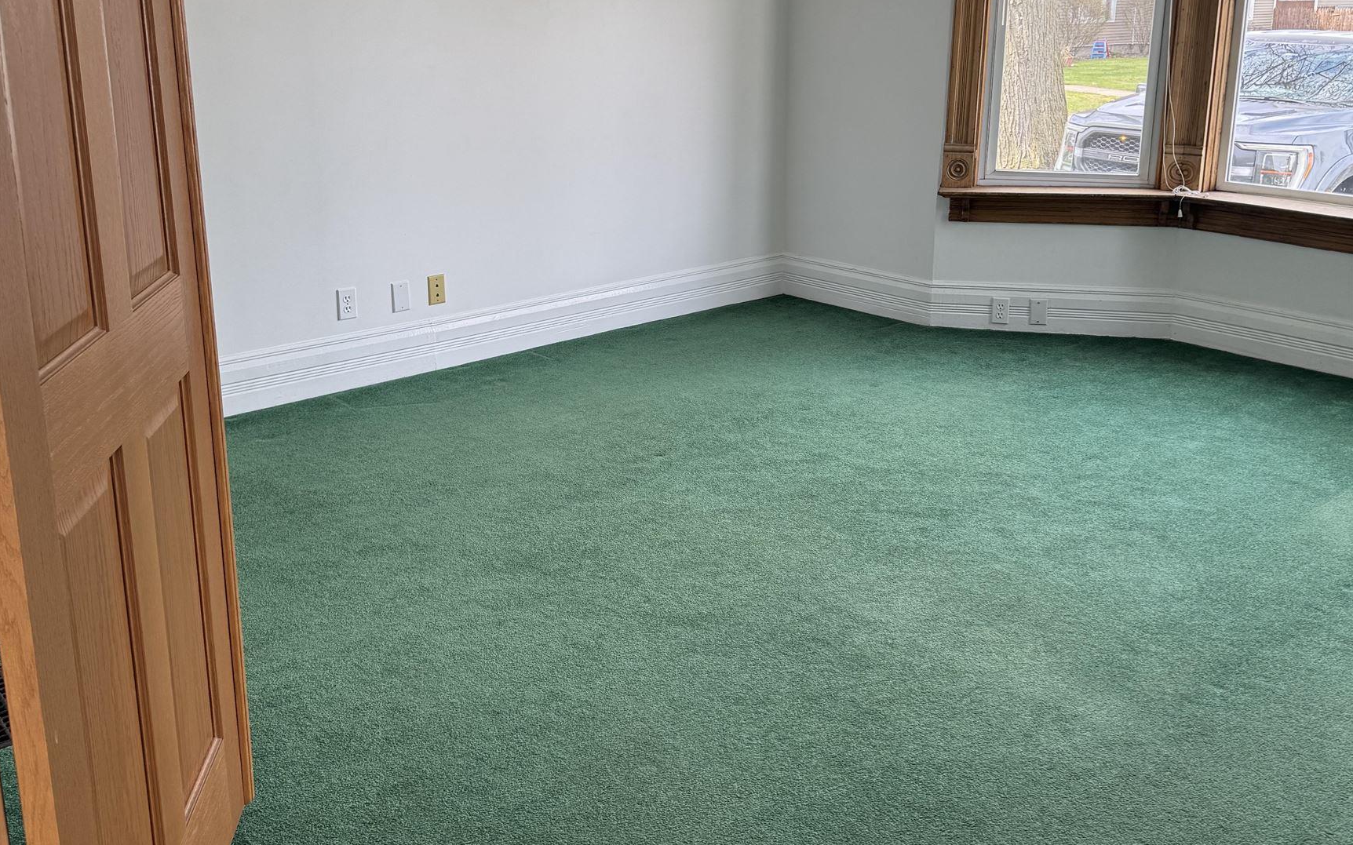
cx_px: 676
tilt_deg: -13.2
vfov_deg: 37.0
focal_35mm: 34
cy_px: 307
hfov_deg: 56.7
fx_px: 1254
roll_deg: -0.1
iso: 64
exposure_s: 1/122
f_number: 1.78
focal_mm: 6.76
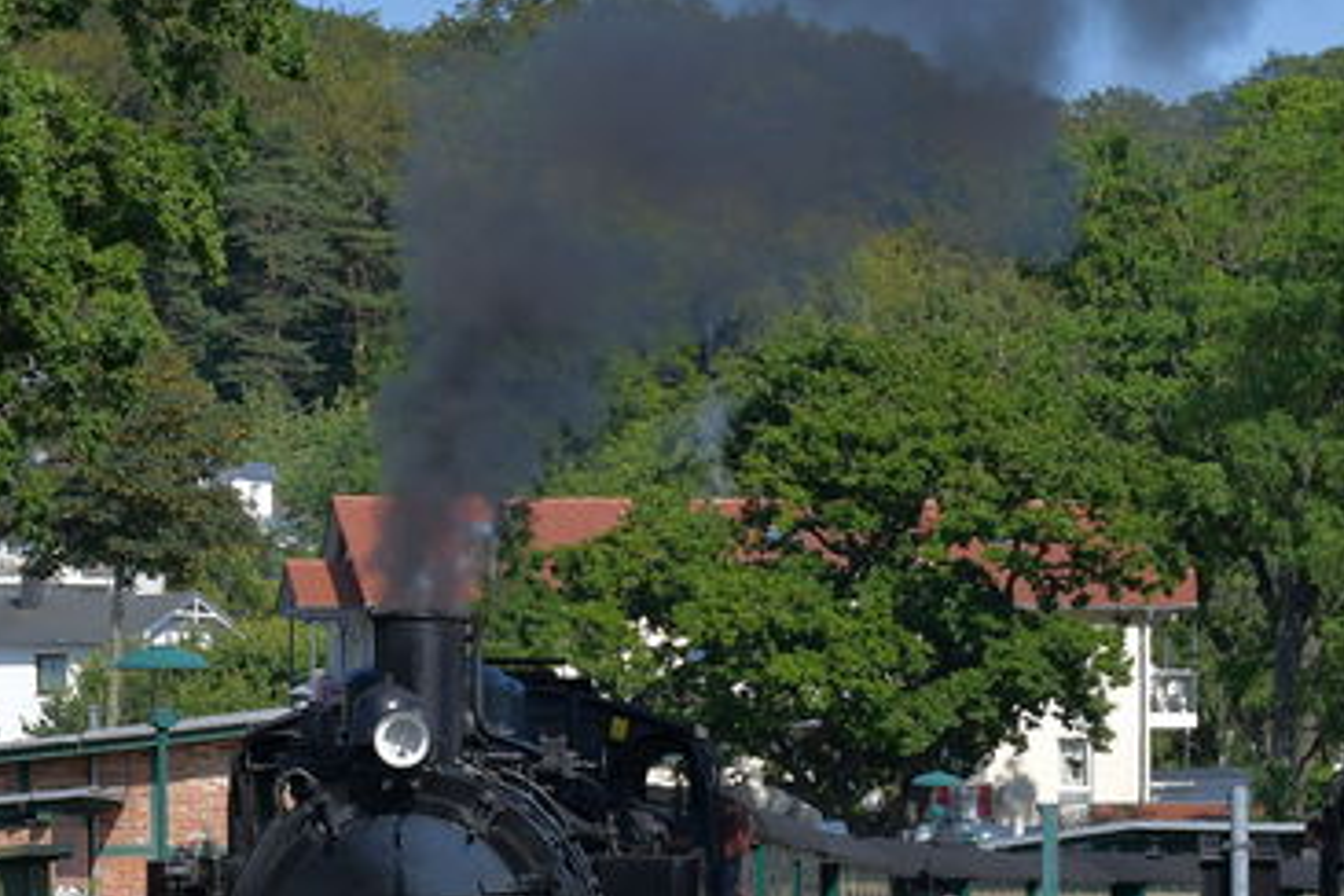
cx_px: 400
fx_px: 6197
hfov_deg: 12.4
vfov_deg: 8.3
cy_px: 720
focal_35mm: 166
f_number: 9
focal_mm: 50
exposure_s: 1/640
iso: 200
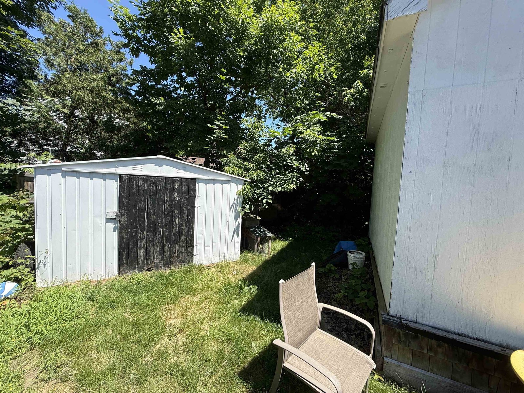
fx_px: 212
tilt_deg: -2.8
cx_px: 262
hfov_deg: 102.1
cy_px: 196
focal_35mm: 14
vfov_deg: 85.7
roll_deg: -3.7
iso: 50
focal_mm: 2.22
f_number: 2.2
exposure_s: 1/830
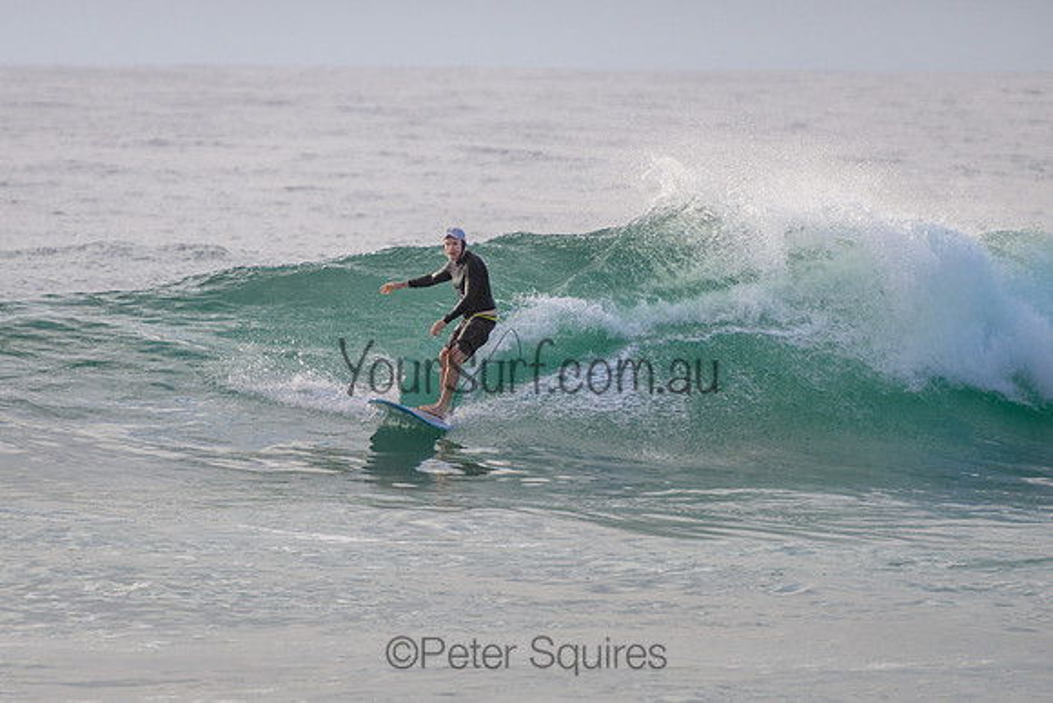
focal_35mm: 550
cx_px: 367
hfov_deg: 3.7
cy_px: 264
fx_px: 16096
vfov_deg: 2.5
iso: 360
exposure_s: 1/2000
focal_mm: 400
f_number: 5.6
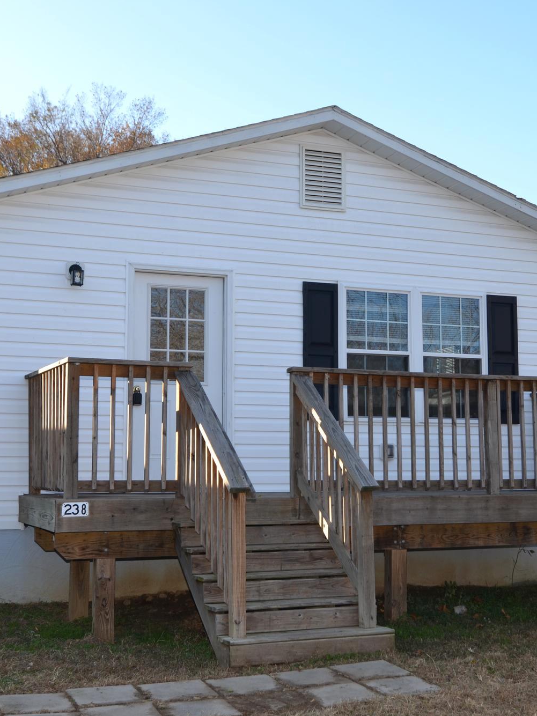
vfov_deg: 36.2
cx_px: 333
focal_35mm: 53
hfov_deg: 27.4
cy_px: 361
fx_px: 1096
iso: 100
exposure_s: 1/200
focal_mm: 24
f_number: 7.1
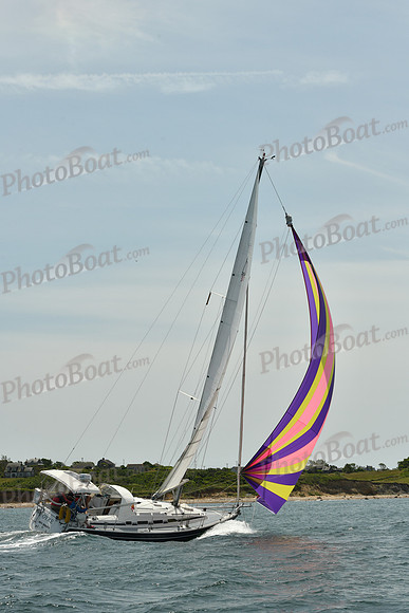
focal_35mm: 70
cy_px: 306
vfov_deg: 28.8
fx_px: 1192
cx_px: 204
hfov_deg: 19.5
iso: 320
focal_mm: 70
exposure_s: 1/1250
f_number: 11
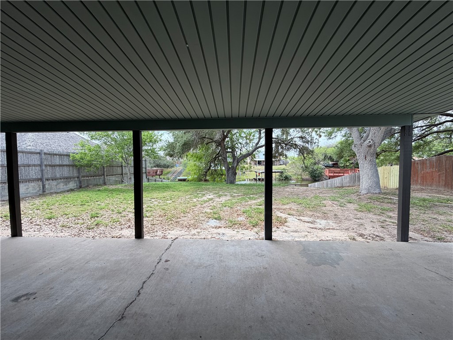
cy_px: 170
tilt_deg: -2.1
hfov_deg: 102.1
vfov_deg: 85.7
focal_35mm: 14
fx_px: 183
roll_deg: +0.8
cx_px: 226
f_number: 2.2
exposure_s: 1/502
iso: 50
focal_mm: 2.22
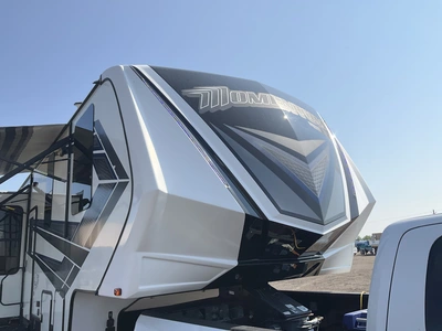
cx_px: 221
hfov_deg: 61.7
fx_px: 370
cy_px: 166
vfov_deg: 48.2
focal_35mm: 29
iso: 25
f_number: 1.8
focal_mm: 3
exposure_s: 1/2427
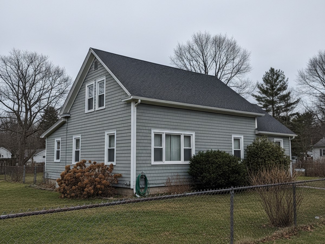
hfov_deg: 71.6
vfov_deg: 56.8
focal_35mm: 24
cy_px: 122
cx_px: 162
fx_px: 225
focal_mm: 6.8
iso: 384
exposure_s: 1/333
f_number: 1.68
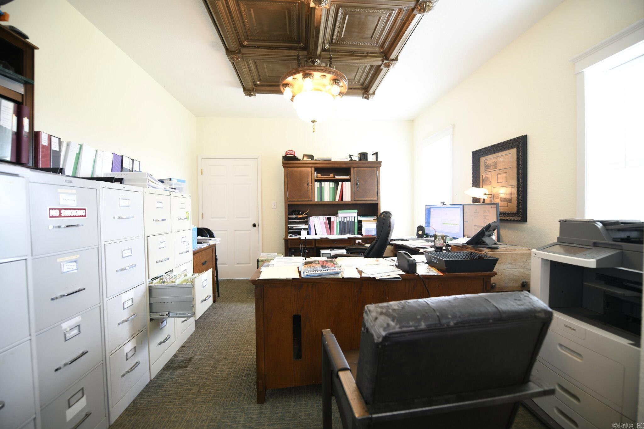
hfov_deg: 104.3
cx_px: 322
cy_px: 214
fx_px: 250
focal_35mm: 14
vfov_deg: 81.2
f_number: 2.8
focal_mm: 14
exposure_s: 1/15
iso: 200
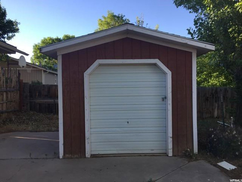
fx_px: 203
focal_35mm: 29
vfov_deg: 48.2
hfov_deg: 61.7
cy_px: 91
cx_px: 121
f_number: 2.2
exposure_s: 1/377
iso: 32
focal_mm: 4.15
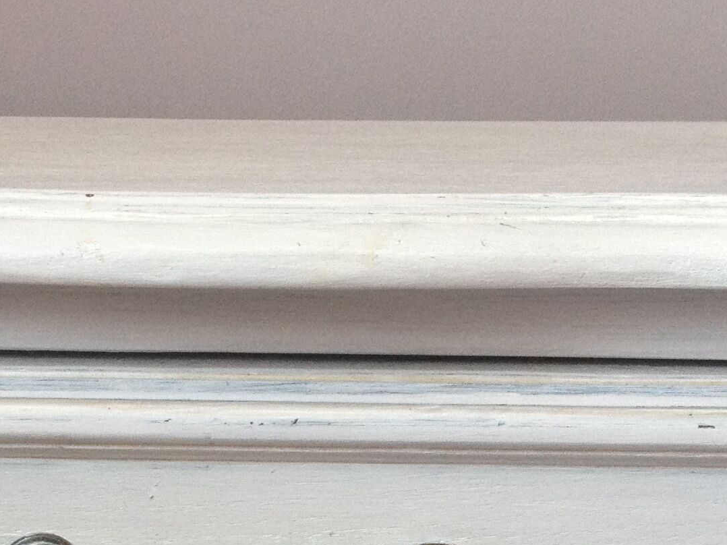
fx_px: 2226
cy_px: 565
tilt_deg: -14.4
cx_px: 279
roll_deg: -1.2
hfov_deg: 18.5
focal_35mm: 106
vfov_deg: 13.7
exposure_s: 1/120
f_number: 2.4
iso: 80
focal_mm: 4.28
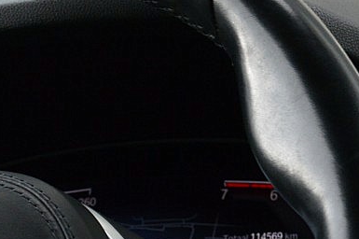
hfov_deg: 13.0
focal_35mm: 152
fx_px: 1514
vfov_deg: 8.9
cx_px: -128
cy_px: 323
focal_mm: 24
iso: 800
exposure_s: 1/60
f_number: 7.1
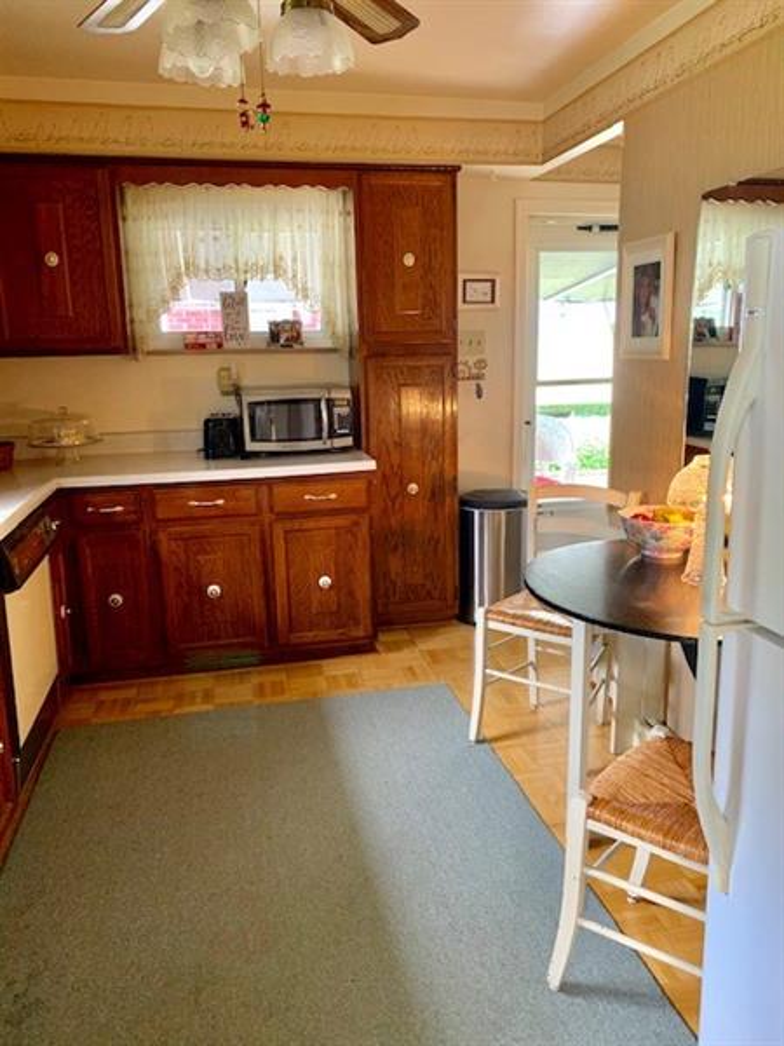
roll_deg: +0.7
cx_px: 392
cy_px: 523
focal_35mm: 26
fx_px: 785
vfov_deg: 67.3
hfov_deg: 53.1
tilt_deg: -12.2
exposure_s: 1/60
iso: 320
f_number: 1.8
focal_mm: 4.25
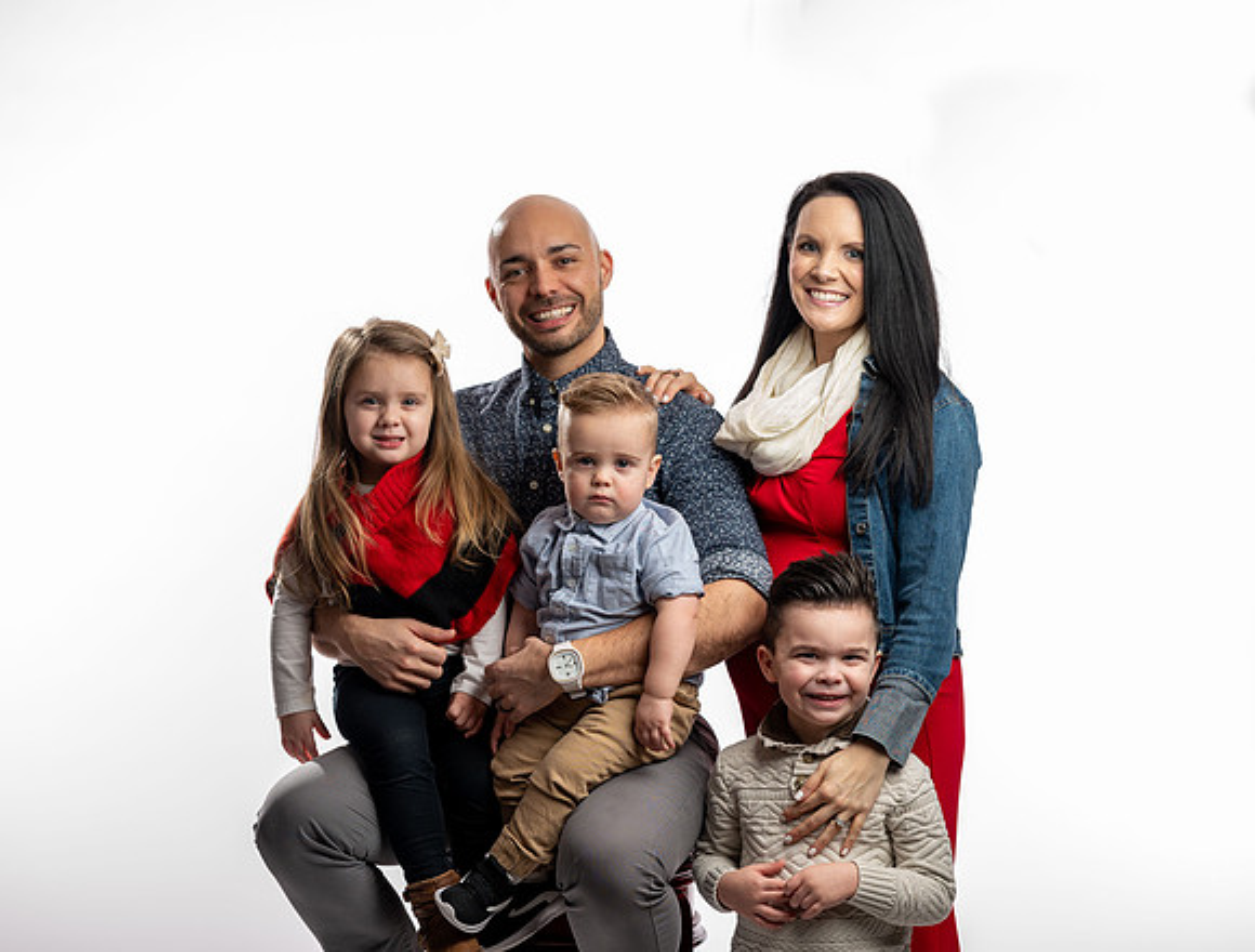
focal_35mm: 93
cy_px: 476
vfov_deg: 16.0
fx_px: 3379
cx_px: 607
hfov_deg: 21.0
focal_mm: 85
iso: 64
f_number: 3.2
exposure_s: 1/200
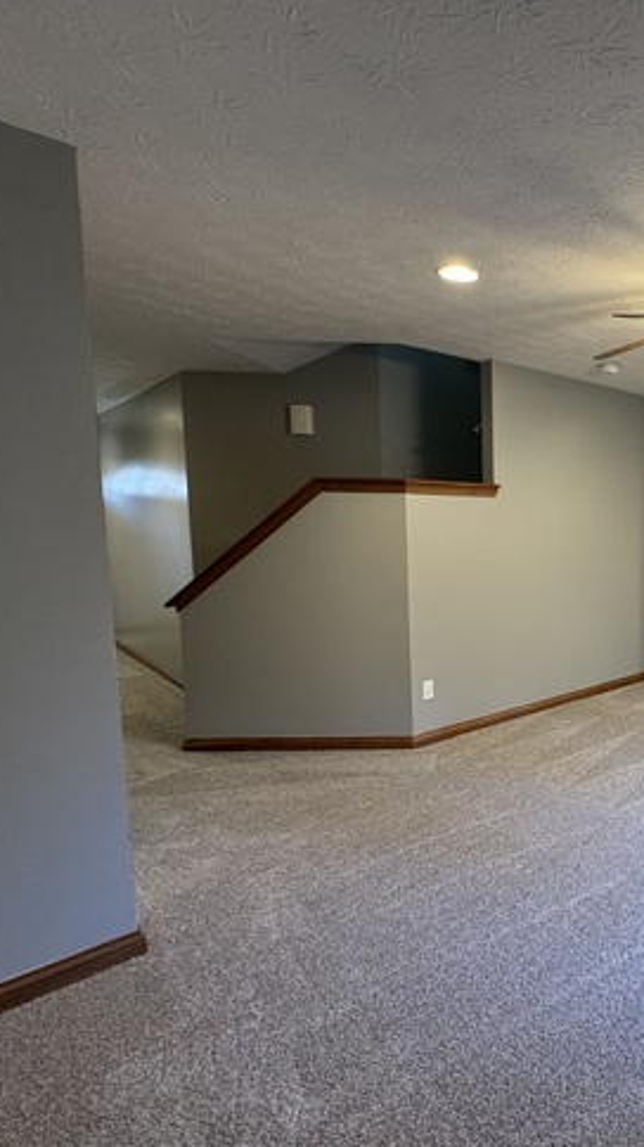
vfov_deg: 83.8
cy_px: 588
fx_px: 638
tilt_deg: -5.7
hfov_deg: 46.3
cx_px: 622
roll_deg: +0.0
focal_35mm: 21
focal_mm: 2.22
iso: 320
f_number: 2.2
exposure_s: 1/60
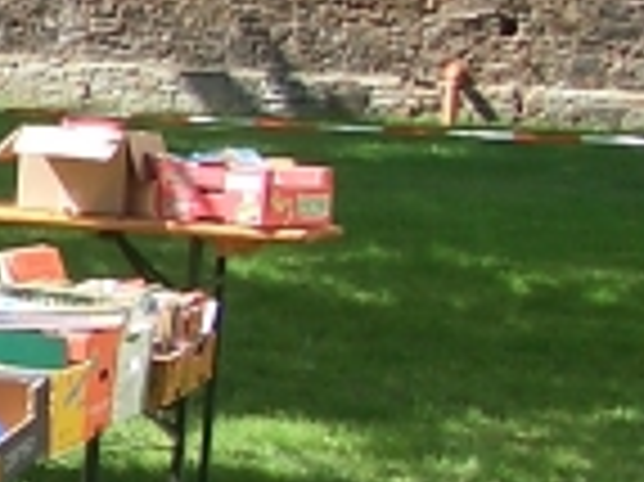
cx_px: -901
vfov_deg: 7.6
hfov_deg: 9.1
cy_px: 324
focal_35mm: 196
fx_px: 3643
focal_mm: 5.8
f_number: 4.3
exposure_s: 1/200
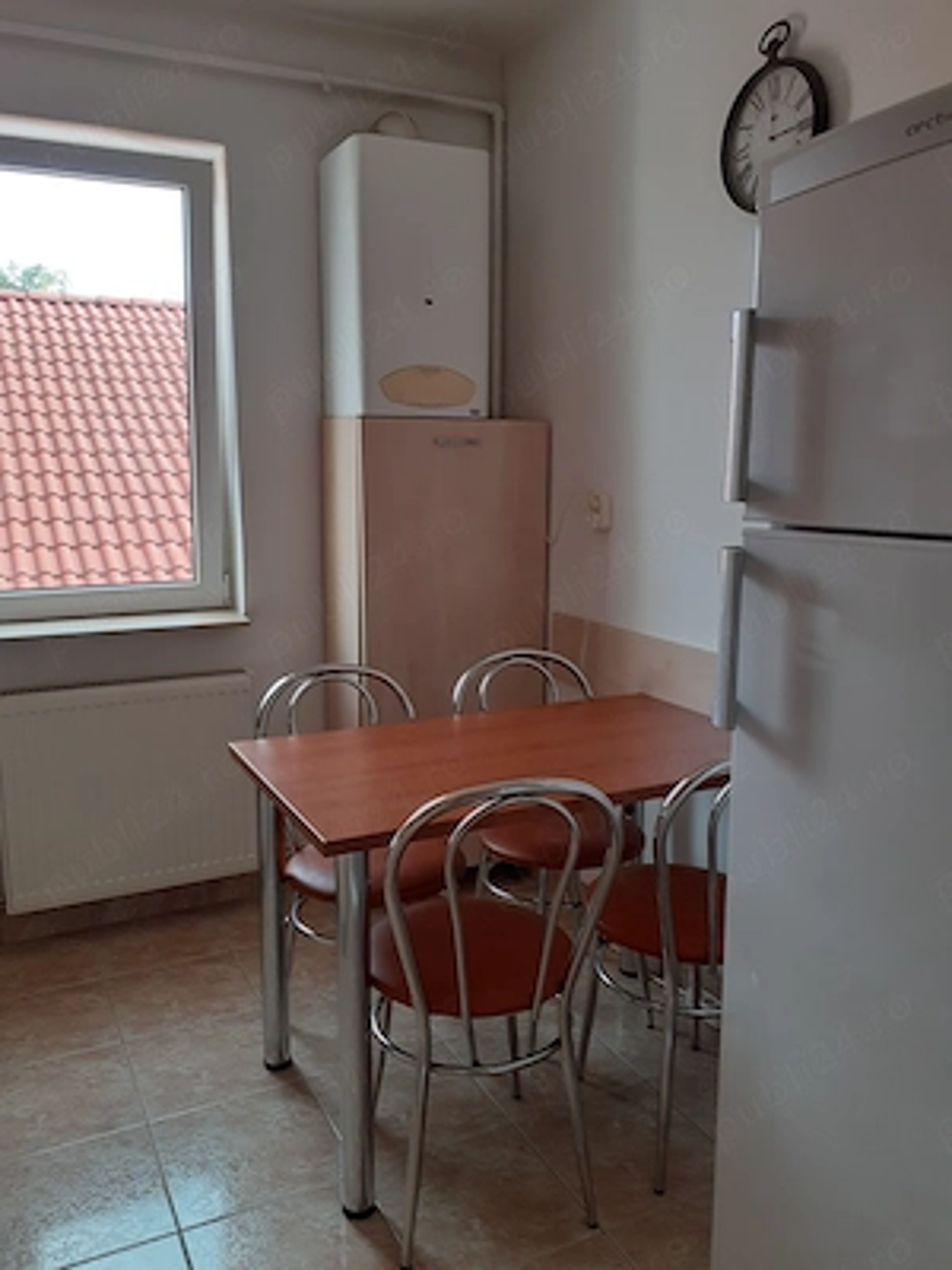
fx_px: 990
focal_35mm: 27
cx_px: 476
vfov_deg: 65.3
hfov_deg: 51.4
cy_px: 635
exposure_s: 1/100
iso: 64
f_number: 1.9
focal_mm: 3.6
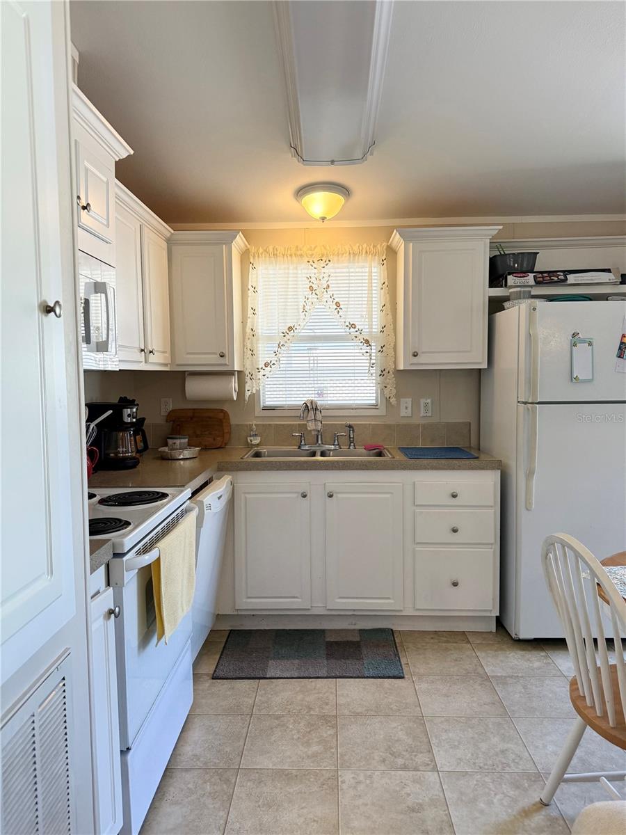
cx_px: 313
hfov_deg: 56.8
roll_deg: +0.3
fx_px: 579
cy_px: 418
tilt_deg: -3.2
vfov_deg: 71.6
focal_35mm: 24
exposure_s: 1/215
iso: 200
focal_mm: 6.76
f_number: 1.78
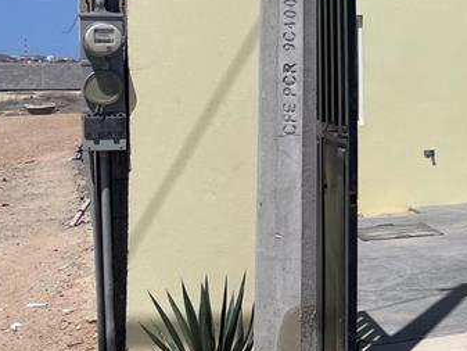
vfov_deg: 18.6
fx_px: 1066
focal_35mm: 79
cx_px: 672
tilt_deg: -2.4
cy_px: 112
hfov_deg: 21.3
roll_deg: +0.4
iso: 32
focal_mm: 4.2
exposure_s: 1/9091
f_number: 1.6
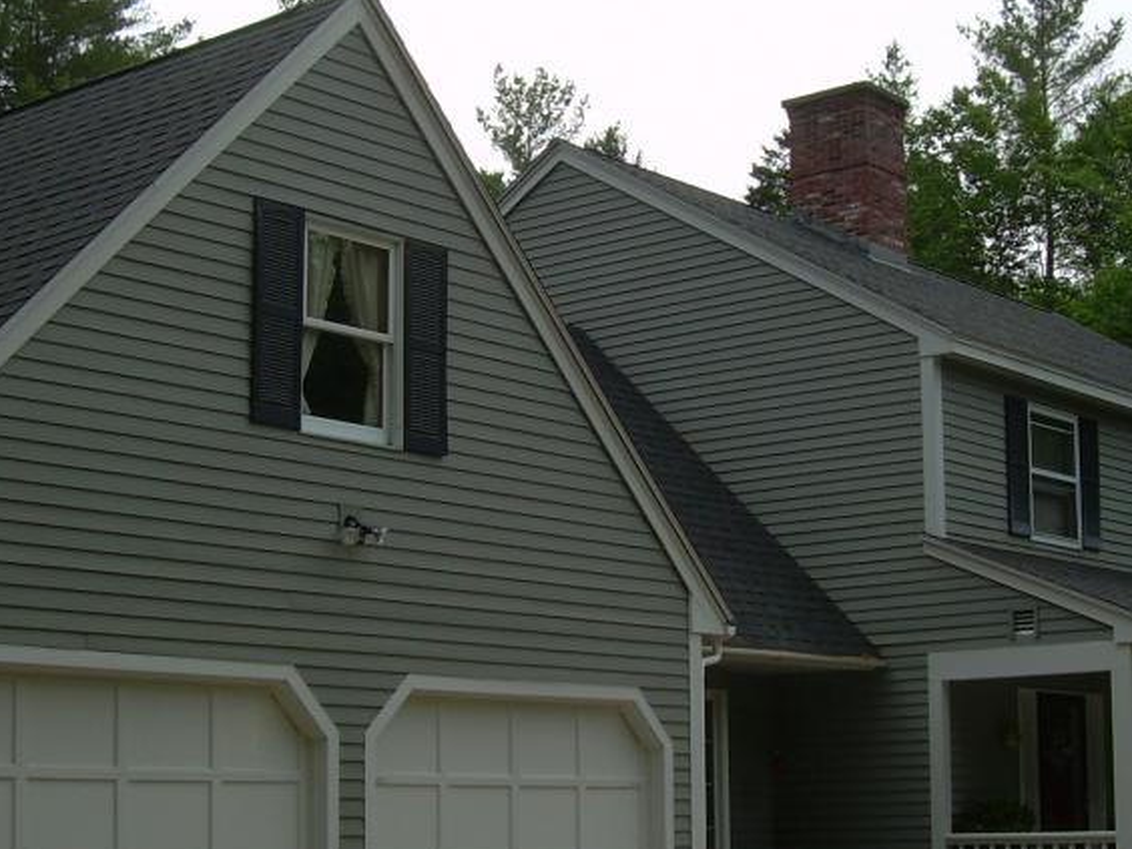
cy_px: 526
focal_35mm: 69
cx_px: 731
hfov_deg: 28.0
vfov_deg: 21.3
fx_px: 2256
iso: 50
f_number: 2.8
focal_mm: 6.3
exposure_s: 1/1189
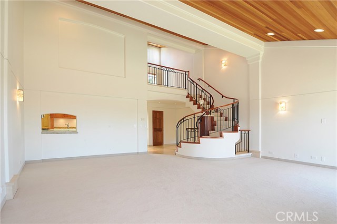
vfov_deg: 67.3
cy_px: 112
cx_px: 168
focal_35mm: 18
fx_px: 168
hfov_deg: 90.0
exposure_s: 1/13
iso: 320
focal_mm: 12
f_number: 8
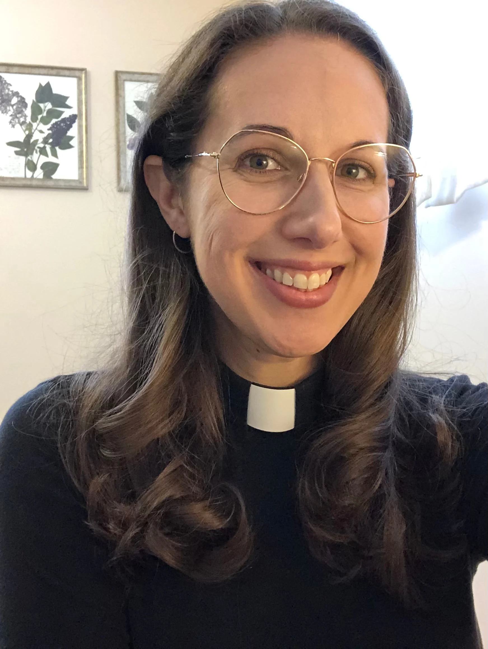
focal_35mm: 32
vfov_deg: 56.8
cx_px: 244
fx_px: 601
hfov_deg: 44.2
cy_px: 324
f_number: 2.2
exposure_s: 1/40
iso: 320
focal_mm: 2.87
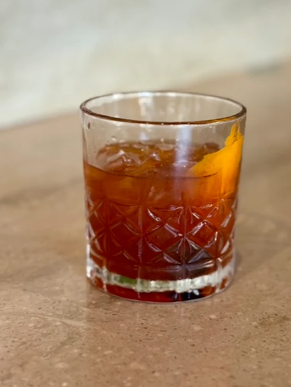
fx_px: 828
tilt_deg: -16.9
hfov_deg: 19.9
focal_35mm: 74
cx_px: 154
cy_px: 188
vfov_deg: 26.3
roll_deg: -0.7
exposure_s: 1/60
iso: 125
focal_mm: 6.76
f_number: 1.78
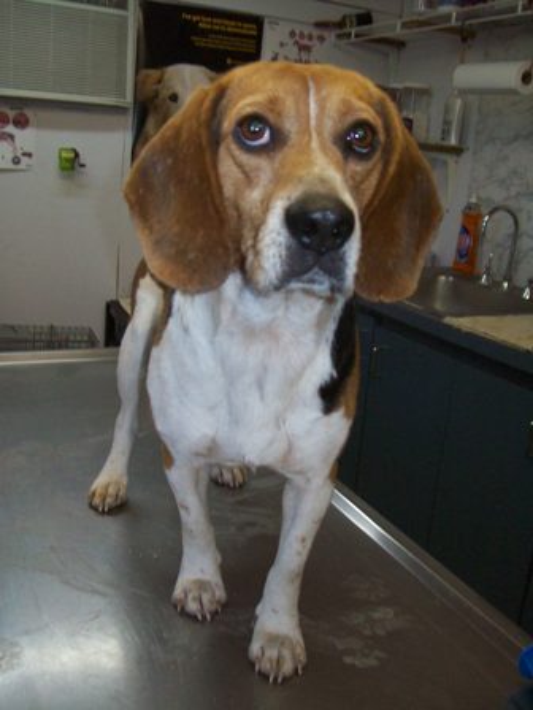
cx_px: 266
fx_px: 739
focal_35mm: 36
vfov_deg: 51.4
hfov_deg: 39.7
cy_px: 355
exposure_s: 1/64
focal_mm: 6
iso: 200
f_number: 2.7
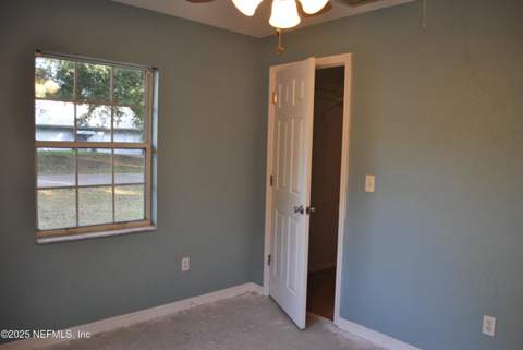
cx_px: 262
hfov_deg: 67.3
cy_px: 175
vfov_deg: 48.0
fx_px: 393
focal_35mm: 27
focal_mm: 18
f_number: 3.5
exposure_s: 1/50
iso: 200
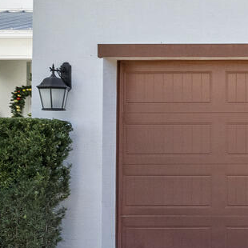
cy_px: 132
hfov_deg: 11.8
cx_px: 700
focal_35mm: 96
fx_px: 778
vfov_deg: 18.1
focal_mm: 14
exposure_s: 1/160
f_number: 8
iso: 500
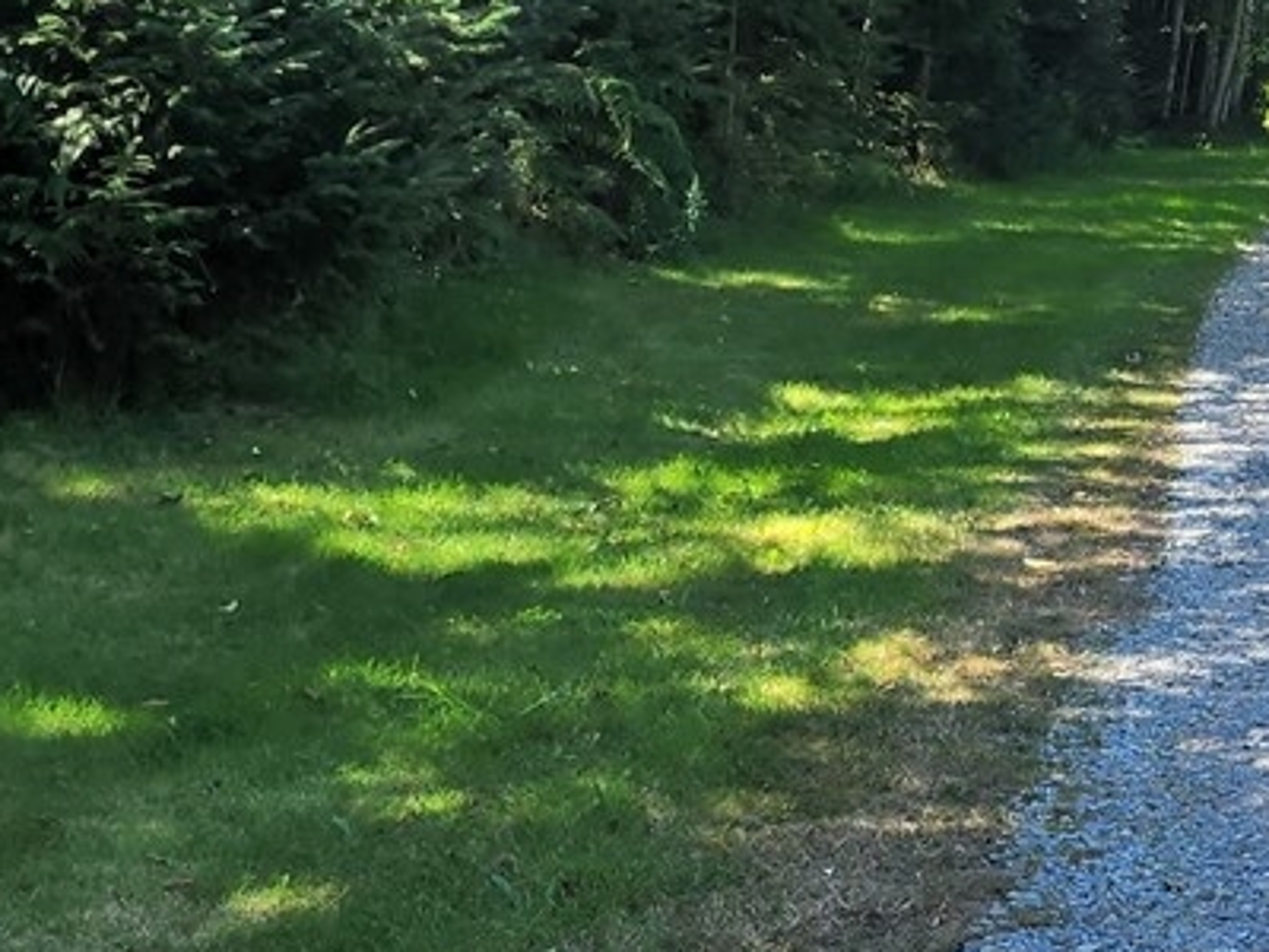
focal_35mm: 92
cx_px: 1285
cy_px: 203
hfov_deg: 20.6
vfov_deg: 16.0
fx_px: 3373
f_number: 1.8
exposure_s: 1/180
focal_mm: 6.4
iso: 16
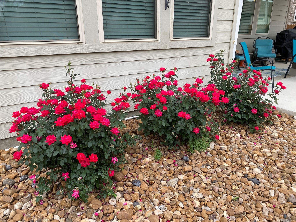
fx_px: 222
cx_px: 148
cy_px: 111
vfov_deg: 53.1
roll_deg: +0.7
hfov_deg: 67.3
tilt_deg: -20.5
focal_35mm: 26
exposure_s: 1/121
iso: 40
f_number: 1.8
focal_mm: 4.25
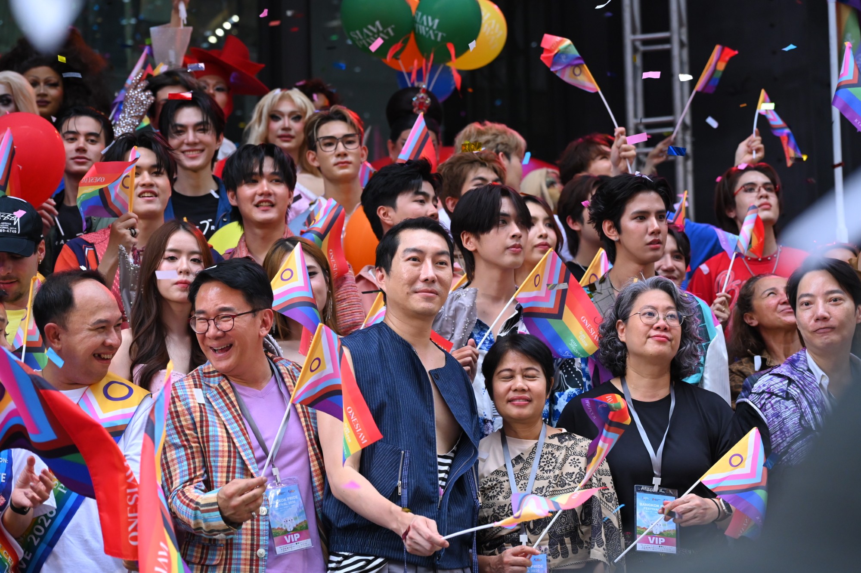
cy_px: 286
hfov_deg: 24.8
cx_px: 430
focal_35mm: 82
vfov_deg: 16.6
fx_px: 1960
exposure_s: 1/2000
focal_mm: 82
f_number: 4
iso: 2000
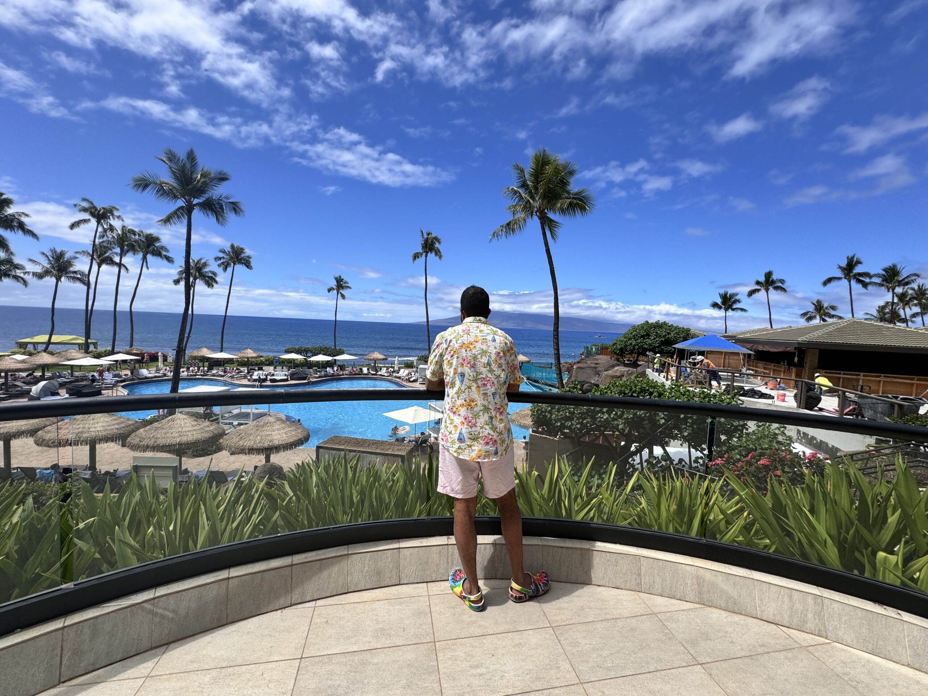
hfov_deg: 102.1
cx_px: 464
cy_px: 348
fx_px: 375
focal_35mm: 14
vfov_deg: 85.7
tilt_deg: -4.3
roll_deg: -2.9
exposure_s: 1/2674
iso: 50
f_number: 2.2
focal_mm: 2.22
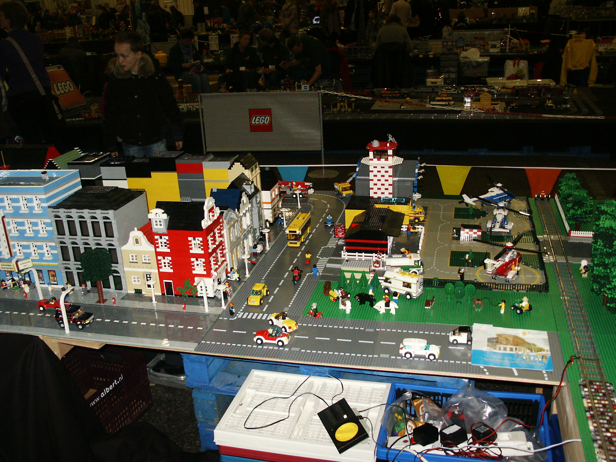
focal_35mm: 36
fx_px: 641
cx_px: 308
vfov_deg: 39.7
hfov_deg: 51.4
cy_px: 231
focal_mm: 7.56
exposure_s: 1/45
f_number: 3
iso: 200
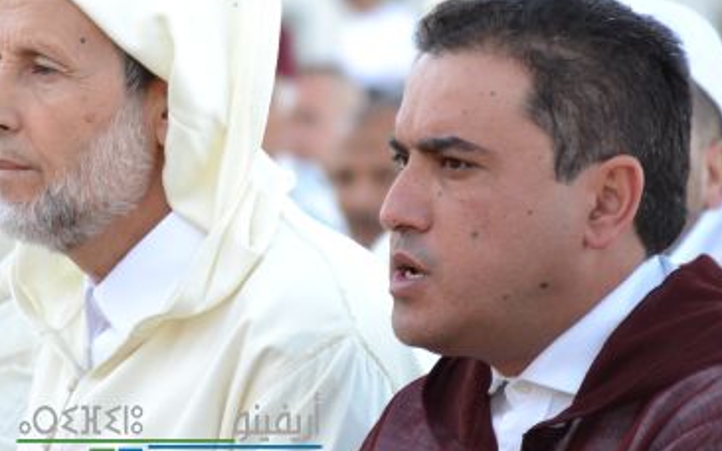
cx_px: 174
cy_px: 180
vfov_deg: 3.1
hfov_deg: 4.9
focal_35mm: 429
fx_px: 8440
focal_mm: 160
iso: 400
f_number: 5.3
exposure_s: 1/250
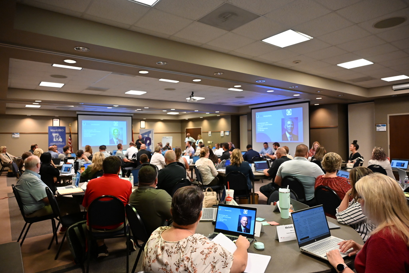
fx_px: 273
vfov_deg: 53.1
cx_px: 204
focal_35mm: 24
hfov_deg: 73.7
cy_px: 136
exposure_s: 1/250
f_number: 4
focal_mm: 24
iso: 6400
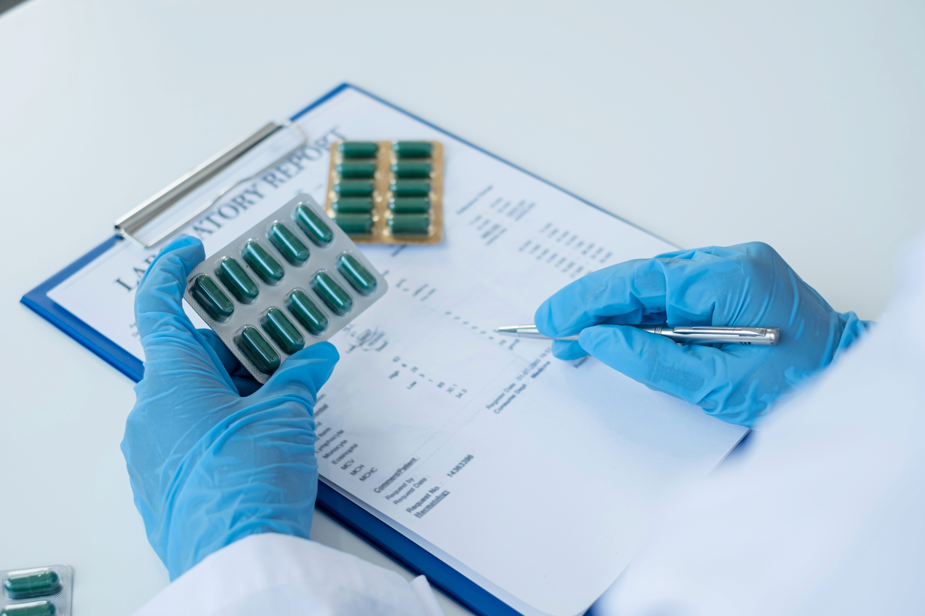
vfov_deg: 25.5
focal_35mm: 53
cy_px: 308
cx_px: 462
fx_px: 1362
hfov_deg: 37.5
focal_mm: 35
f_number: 2.8
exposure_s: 1/125
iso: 200
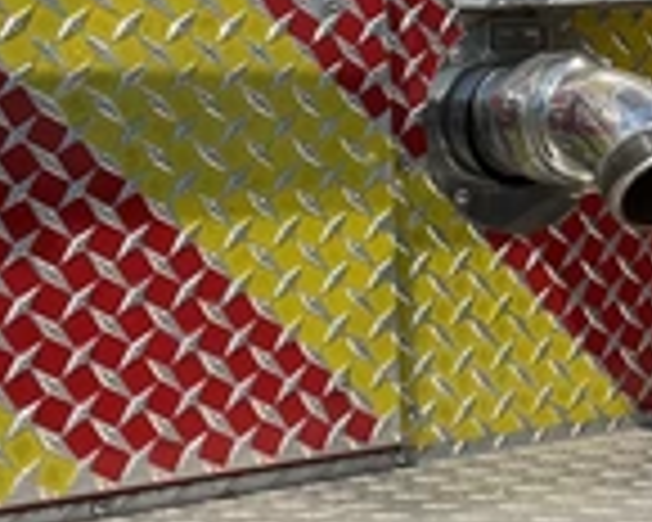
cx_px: 427
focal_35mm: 78
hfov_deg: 24.3
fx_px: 1505
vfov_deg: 19.3
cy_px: 63
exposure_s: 1/2227
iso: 25
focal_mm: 3
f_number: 1.8
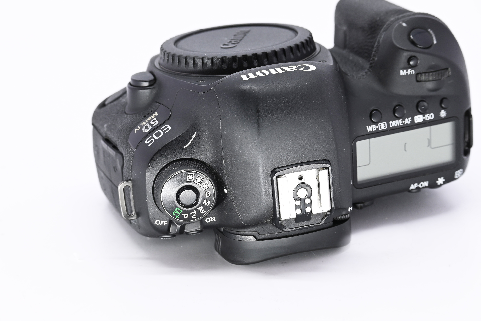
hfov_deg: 16.1
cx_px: 240
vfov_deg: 10.8
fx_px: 1697
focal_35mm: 127
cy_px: 160
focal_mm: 85
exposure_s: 1/125
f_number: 9
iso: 500
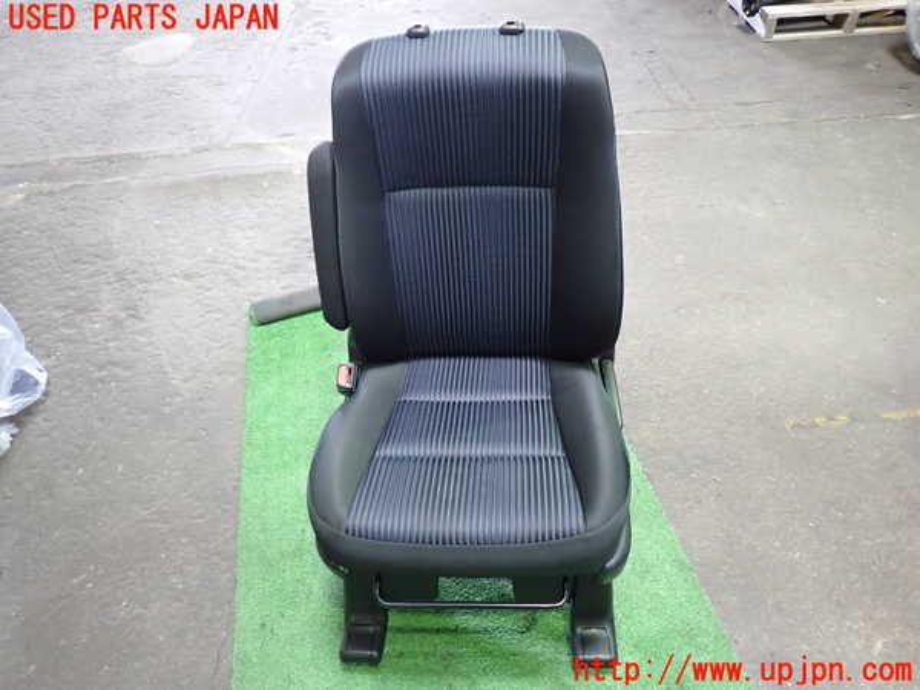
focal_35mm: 25
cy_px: 345
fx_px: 664
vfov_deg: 54.9
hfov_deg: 69.4
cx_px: 460
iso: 400
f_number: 2
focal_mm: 4.5
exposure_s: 1/30
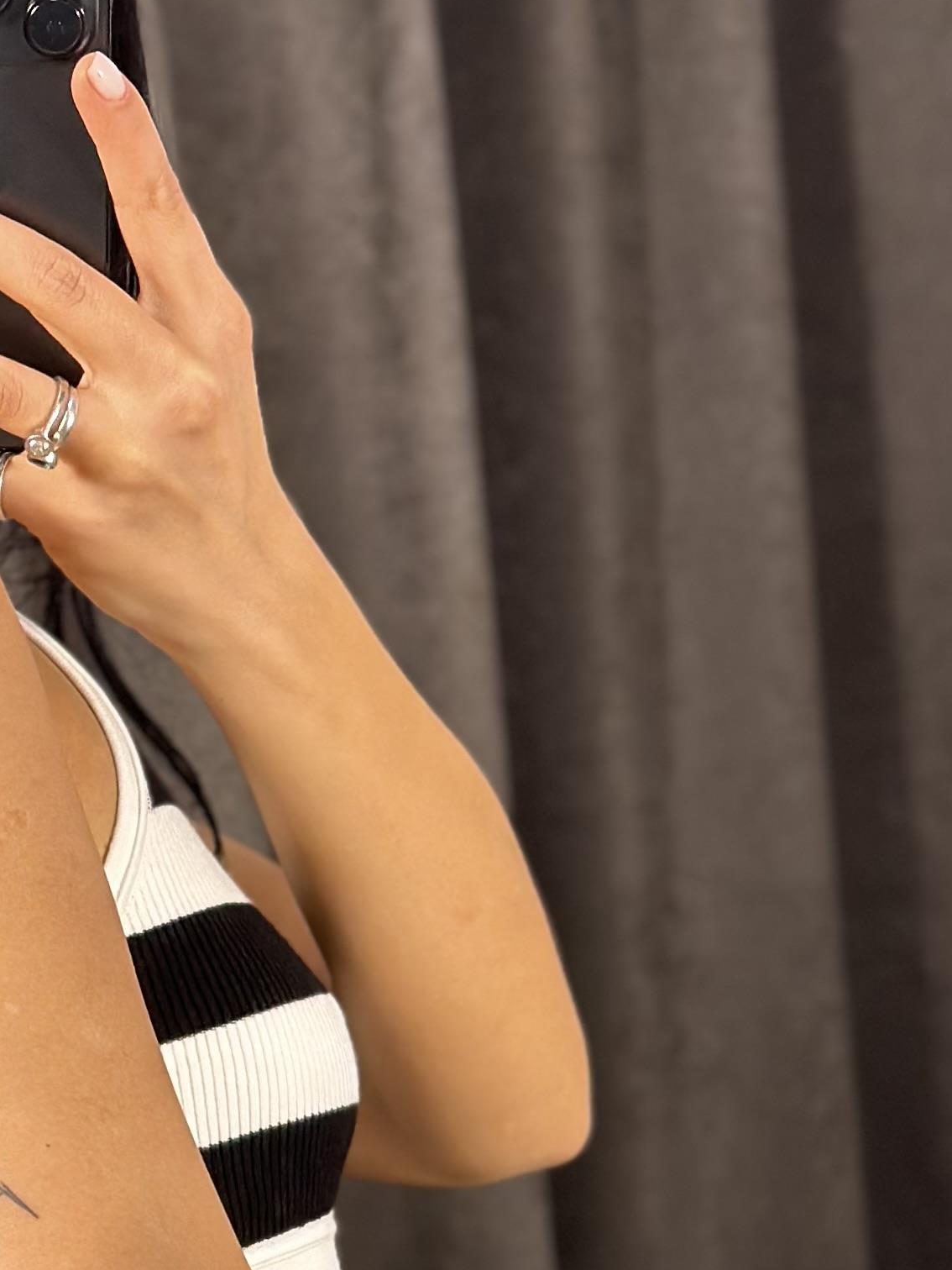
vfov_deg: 15.1
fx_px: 4694
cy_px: 1311
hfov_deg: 11.4
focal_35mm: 128
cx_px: -102
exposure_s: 1/100
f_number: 1.78
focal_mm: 6.86
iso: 160
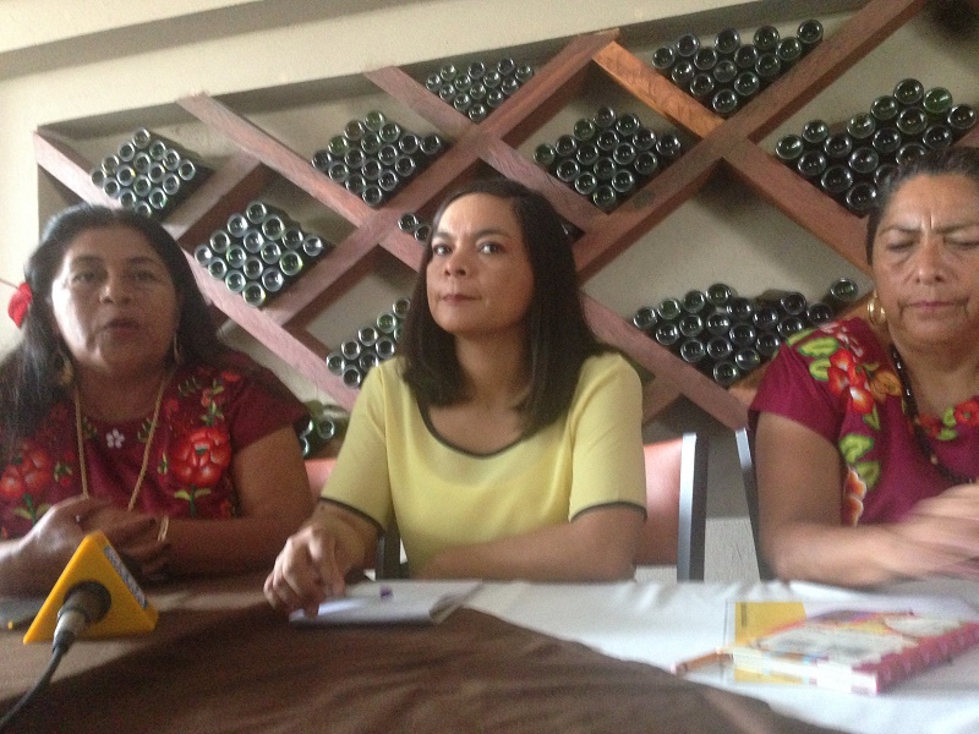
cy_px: 367
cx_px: 490
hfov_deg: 55.4
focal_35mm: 33
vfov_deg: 42.9
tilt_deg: +4.1
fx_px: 933
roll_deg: +2.0
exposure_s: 1/15
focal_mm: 4.12
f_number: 2.4
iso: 500
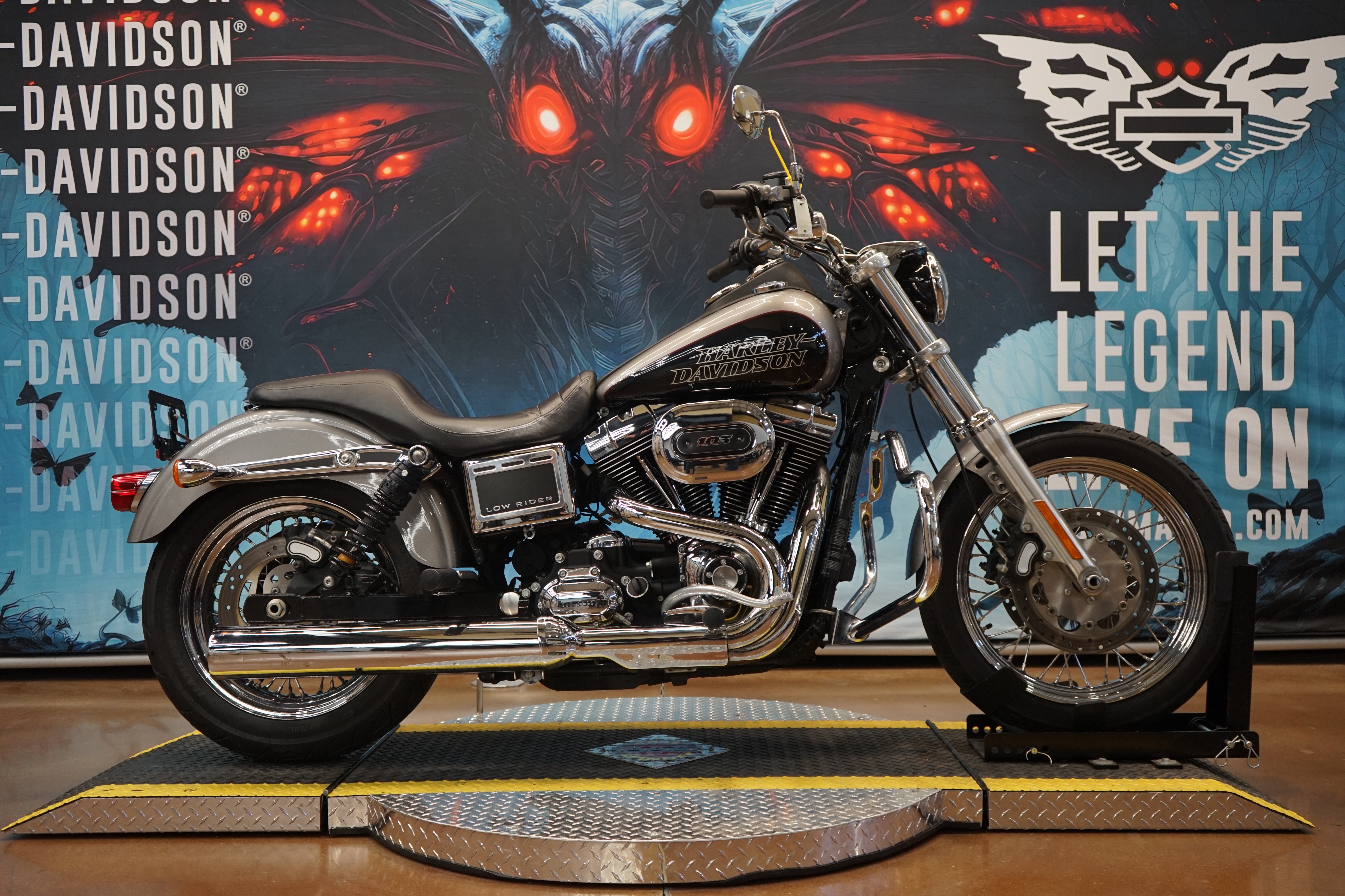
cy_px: 448
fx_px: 1233
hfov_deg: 57.2
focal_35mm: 33
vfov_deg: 40.0
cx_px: 672
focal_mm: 33
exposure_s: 1/160
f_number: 4
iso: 800
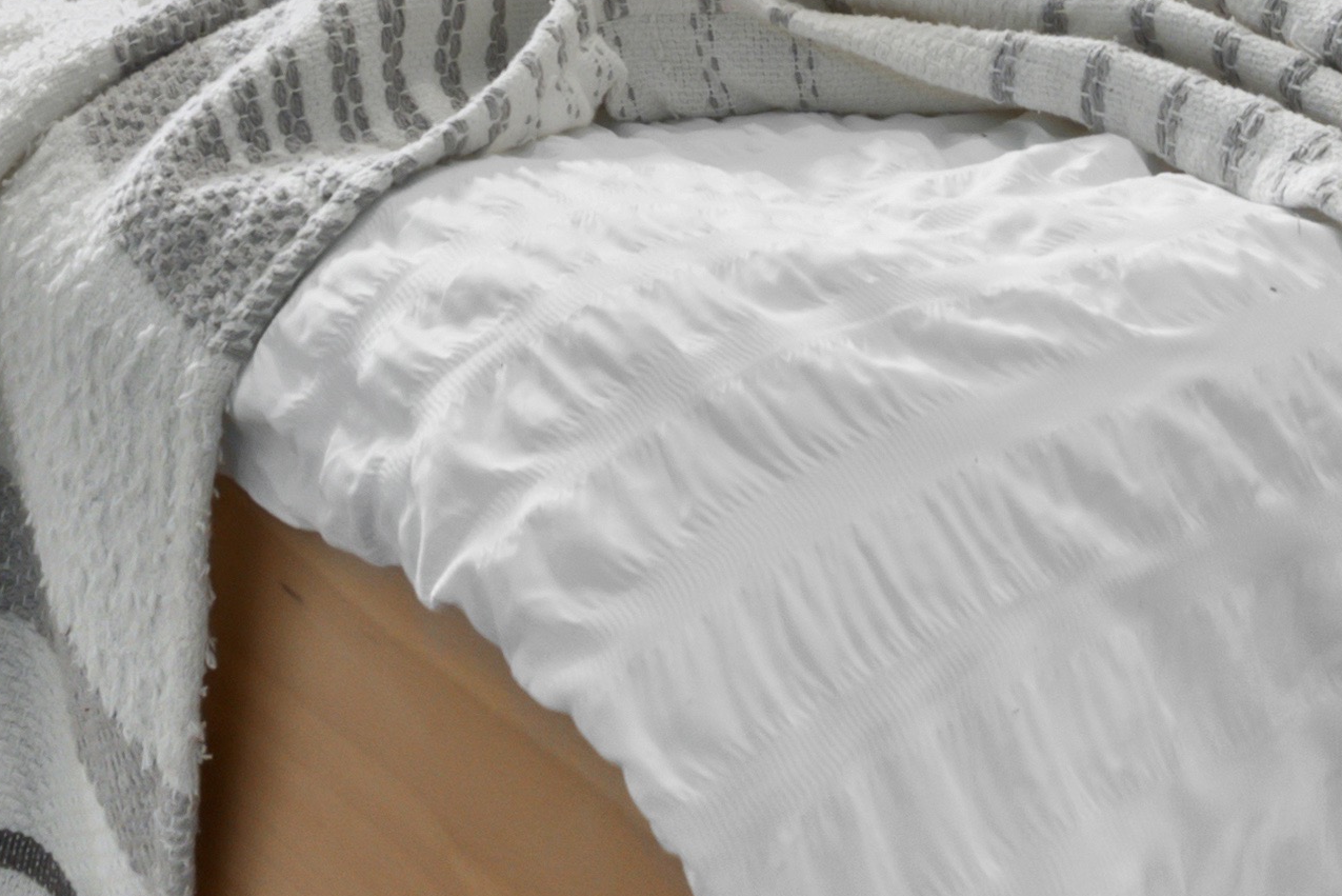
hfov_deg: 22.8
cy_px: -935
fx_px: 3281
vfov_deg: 13.3
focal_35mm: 88
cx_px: 1083
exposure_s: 1/5
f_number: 8
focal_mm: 16
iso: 400
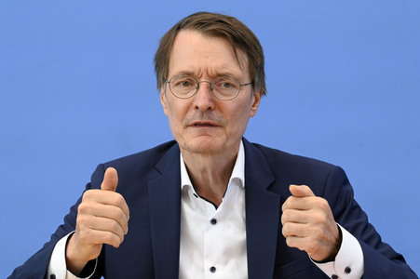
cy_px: 140
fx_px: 1457
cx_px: 210
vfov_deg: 11.0
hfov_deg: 16.4
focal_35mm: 125
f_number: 9
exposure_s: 1/250
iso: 3200
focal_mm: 125
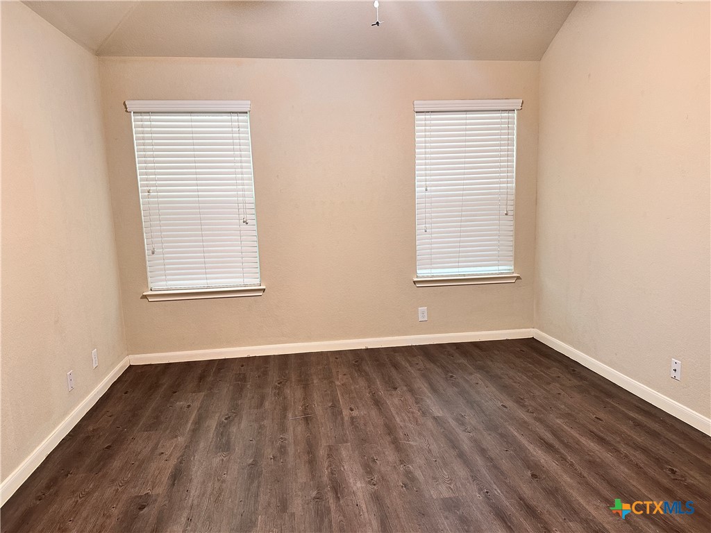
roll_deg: +2.4
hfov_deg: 71.6
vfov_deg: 56.8
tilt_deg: -8.5
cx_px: 356
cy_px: 266
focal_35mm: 24
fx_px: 493
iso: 250
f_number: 1.78
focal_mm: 6.86
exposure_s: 1/60
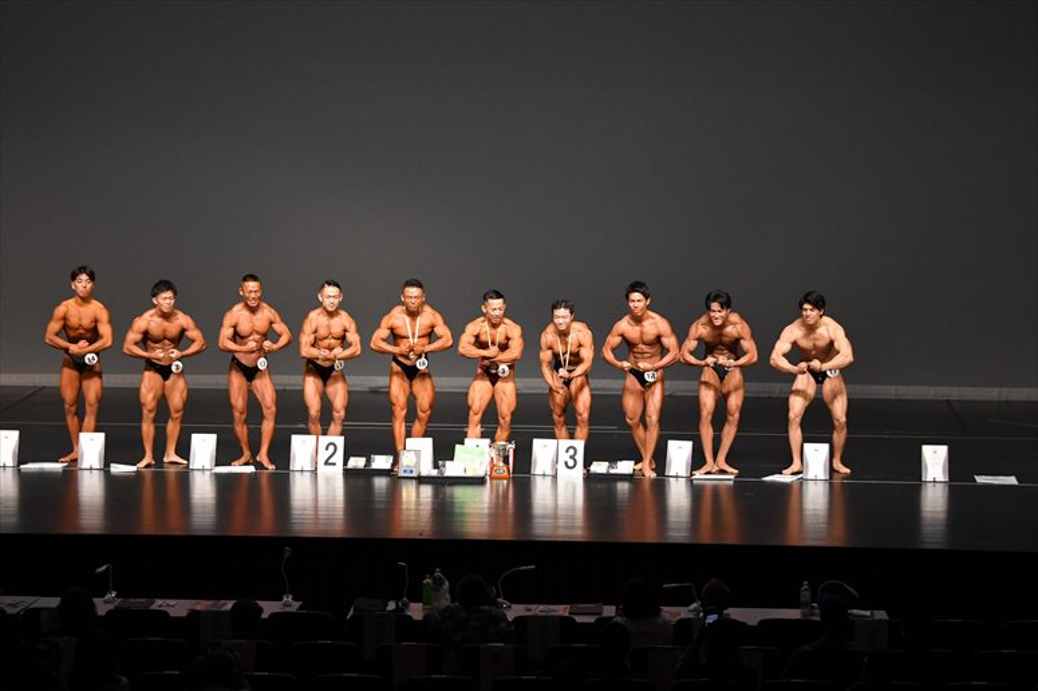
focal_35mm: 108
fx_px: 3113
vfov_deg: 12.7
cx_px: 519
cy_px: 346
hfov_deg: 18.9
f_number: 5.6
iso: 2500
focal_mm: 72
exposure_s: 1/400
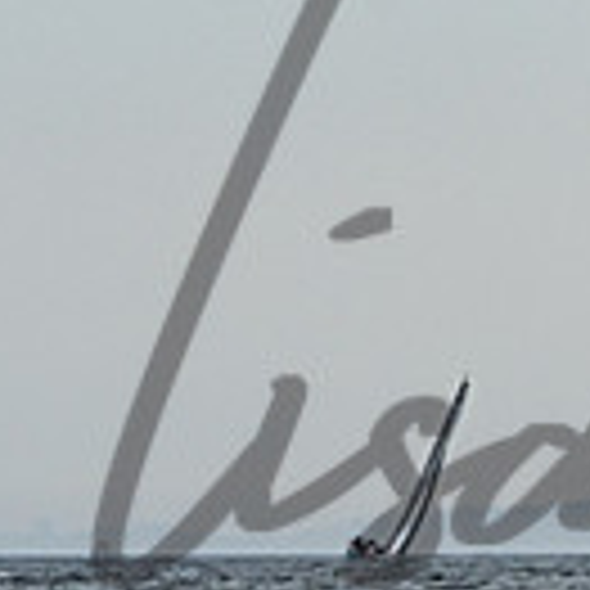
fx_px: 14405
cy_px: 671
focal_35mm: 747
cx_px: 1034
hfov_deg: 2.3
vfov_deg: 2.3
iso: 400
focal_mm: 145
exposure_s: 1/3200
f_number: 8
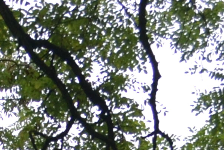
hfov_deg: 7.1
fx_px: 1718
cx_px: -257
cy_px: 516
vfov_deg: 4.7
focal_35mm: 276
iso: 360
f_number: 5.6
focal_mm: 24
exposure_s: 1/125
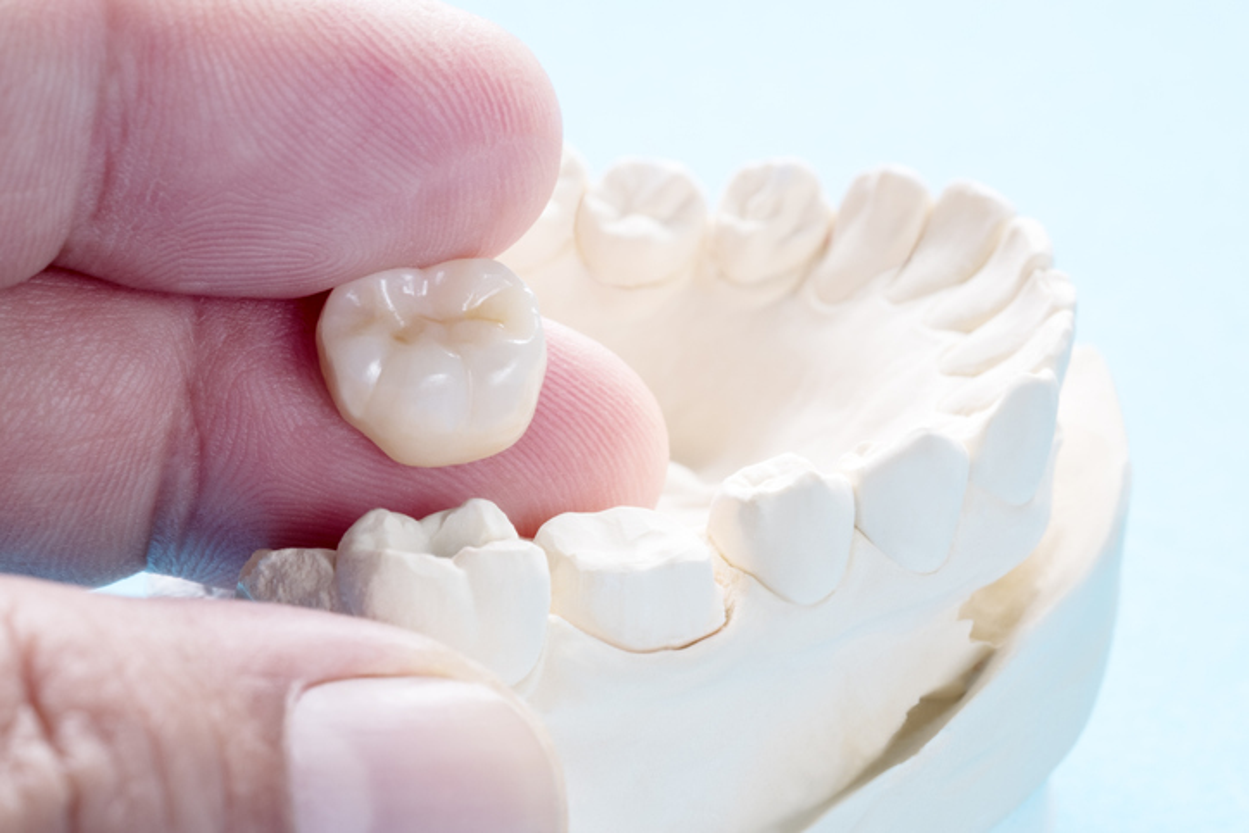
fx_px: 3123
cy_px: 416
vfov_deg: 15.2
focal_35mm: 90
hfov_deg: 22.6
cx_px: 624
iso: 200
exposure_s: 1.2
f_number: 13
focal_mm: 60
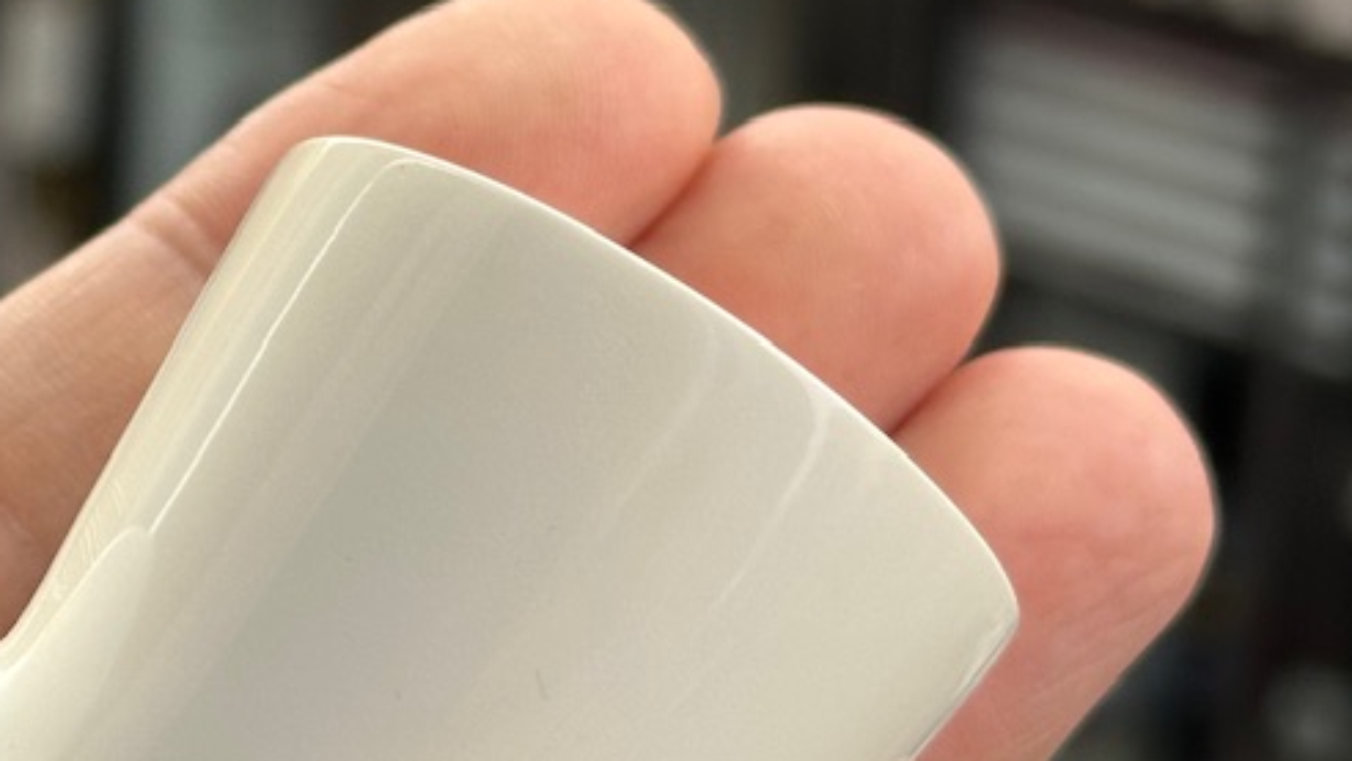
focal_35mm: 136
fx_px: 4877
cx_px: -278
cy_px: 445
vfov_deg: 8.9
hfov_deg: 15.2
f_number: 1.78
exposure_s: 1/803
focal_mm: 6.86
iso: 64
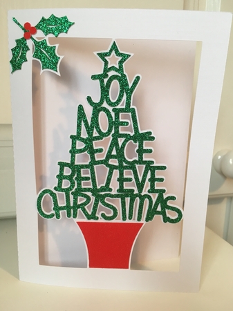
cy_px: 156
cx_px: 116
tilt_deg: -13.2
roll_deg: -1.0
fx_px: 261
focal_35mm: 29
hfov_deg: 48.2
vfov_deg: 61.7
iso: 64
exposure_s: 1/33
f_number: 2.2
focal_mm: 4.15
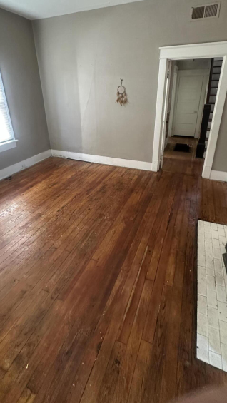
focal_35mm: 18
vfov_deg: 91.8
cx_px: 114
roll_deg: +1.0
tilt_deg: -21.6
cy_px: 167
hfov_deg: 61.0
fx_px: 193
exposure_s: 1/60
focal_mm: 2.22
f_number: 2.2
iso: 400
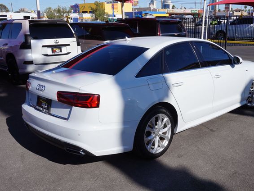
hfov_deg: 49.4
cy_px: 96
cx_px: 143
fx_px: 276
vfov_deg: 38.2
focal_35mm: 38
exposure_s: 1/160
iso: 100
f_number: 13
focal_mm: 23
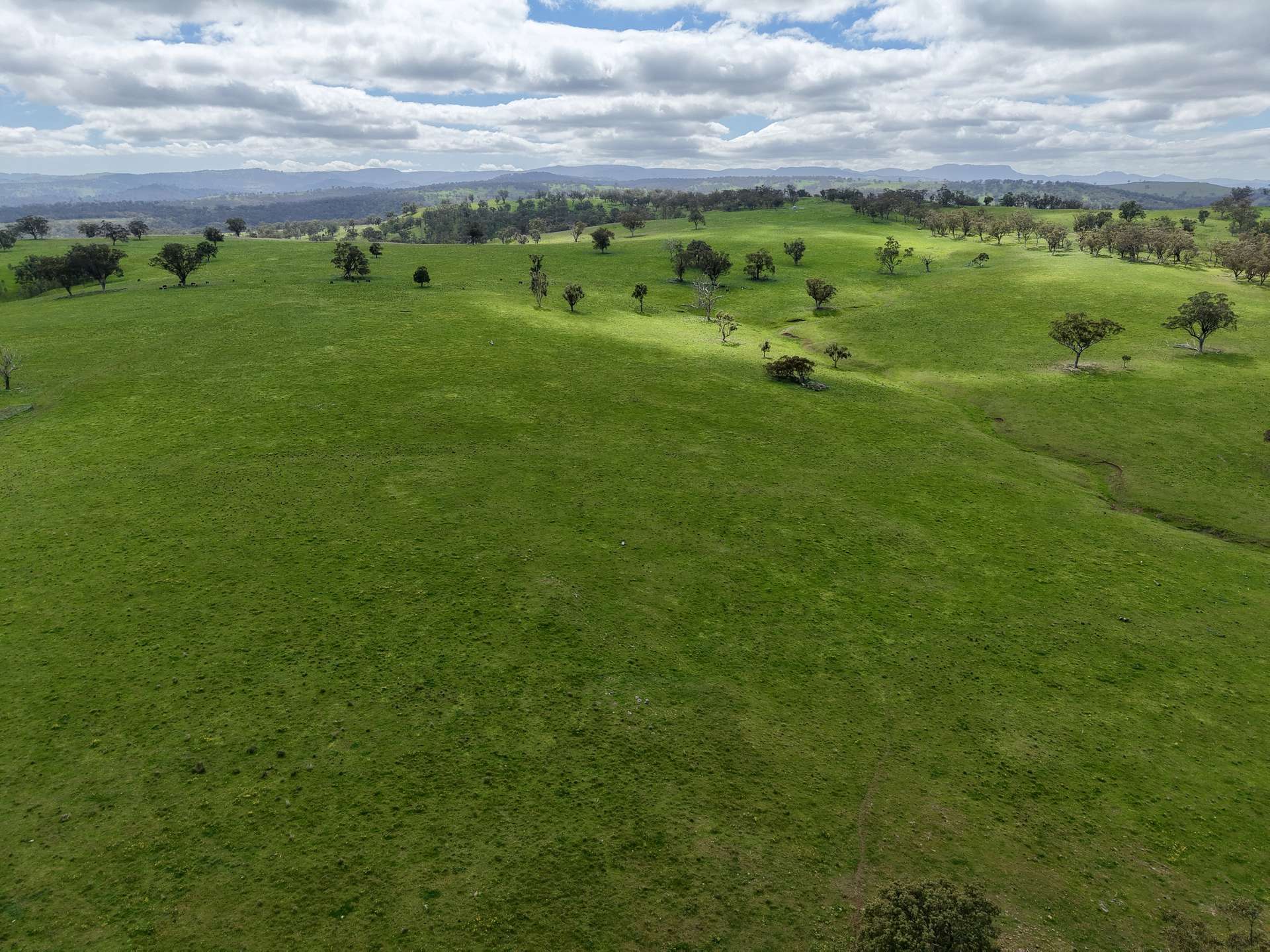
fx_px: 881
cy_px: 476
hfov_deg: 71.6
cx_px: 635
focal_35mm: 24
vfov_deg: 56.8
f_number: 1.8
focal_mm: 8.67
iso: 290
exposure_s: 1/6400
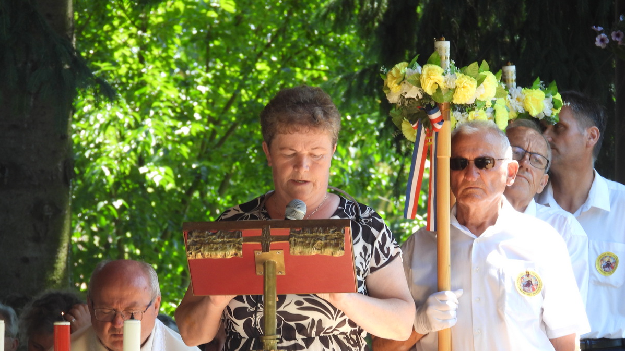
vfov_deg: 2.8
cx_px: 312
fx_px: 7241
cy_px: 226
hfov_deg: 4.9
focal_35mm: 437
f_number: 5
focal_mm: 71.9
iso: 180
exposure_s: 1/125
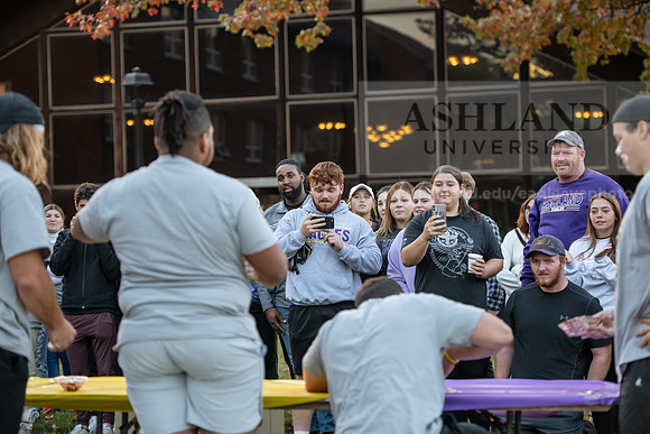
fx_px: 1842
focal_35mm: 102
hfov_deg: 20.0
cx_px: 325
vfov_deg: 13.4
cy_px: 217
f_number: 3.2
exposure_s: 1/320
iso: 800
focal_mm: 102
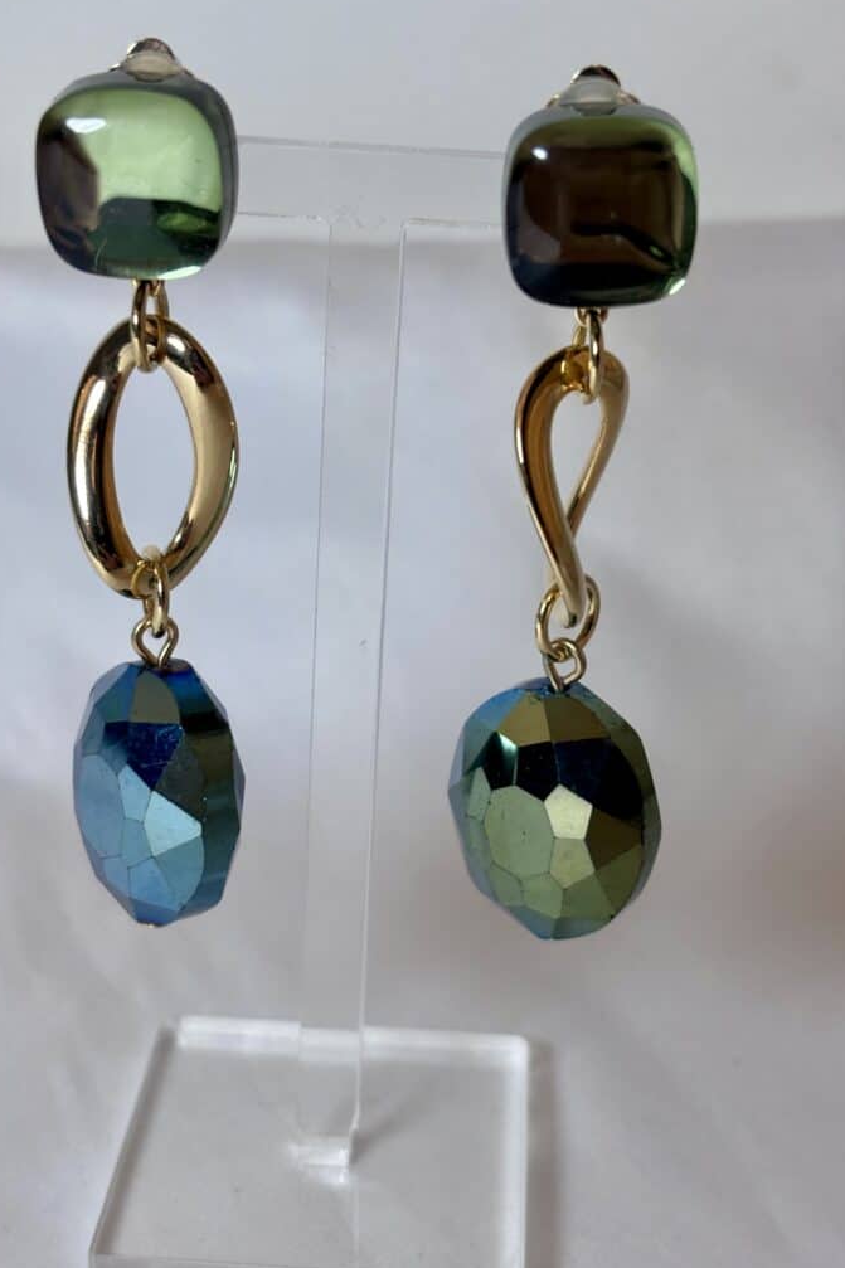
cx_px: 369
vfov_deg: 36.3
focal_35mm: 55
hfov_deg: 24.6
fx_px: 1937
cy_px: 628
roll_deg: -1.7
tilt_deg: -22.6
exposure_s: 1/100
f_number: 1.6
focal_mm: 5.96
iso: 32
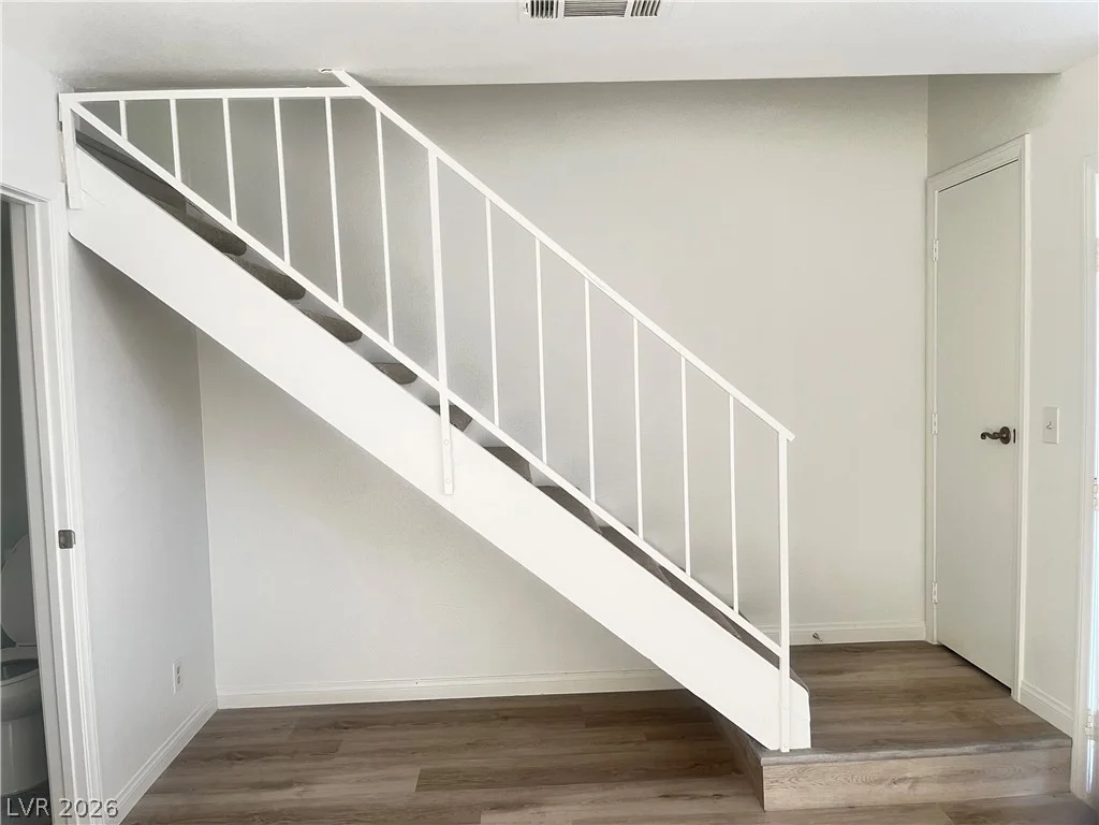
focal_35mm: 26
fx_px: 825
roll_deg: +2.0
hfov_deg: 67.3
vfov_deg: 53.1
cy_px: 412
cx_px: 550
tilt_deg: -4.3
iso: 125
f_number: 1.6
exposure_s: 1/66
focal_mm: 5.1
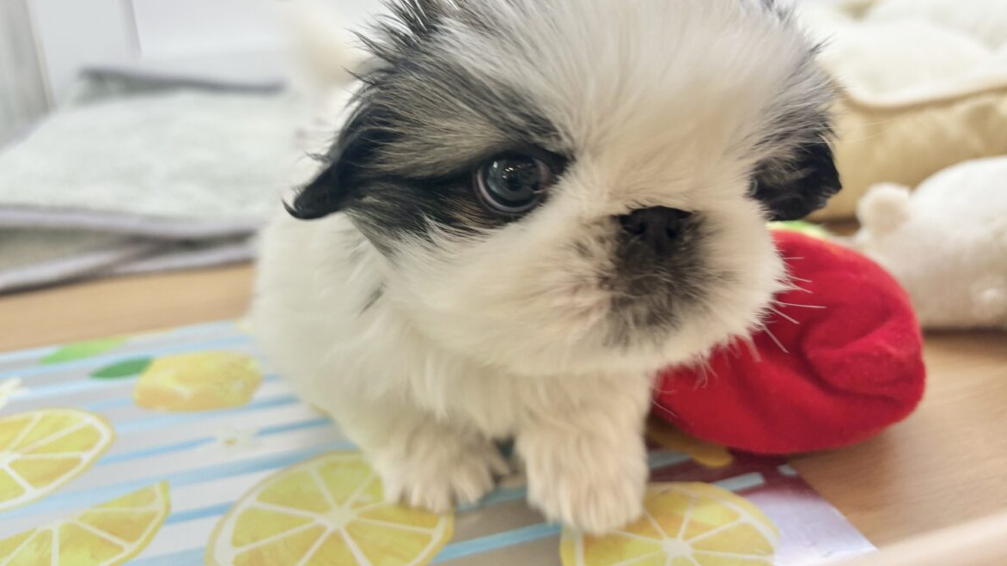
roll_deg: +3.1
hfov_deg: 66.1
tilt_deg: -18.9
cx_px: 510
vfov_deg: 39.7
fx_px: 774
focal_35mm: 29
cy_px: 186
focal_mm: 5.96
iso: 50
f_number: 1.6
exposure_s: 1/100
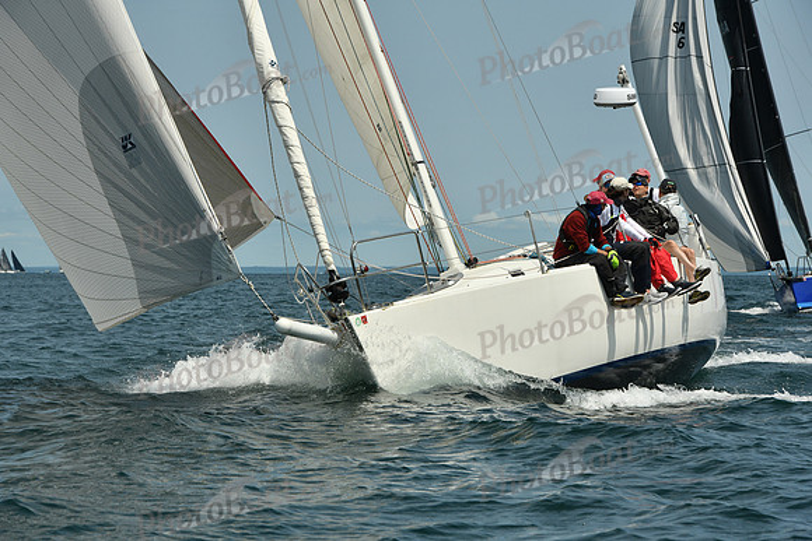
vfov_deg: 8.3
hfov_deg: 12.4
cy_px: 270
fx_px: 3722
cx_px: 406
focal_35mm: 165
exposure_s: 1/1000
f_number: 13
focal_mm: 165
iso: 320
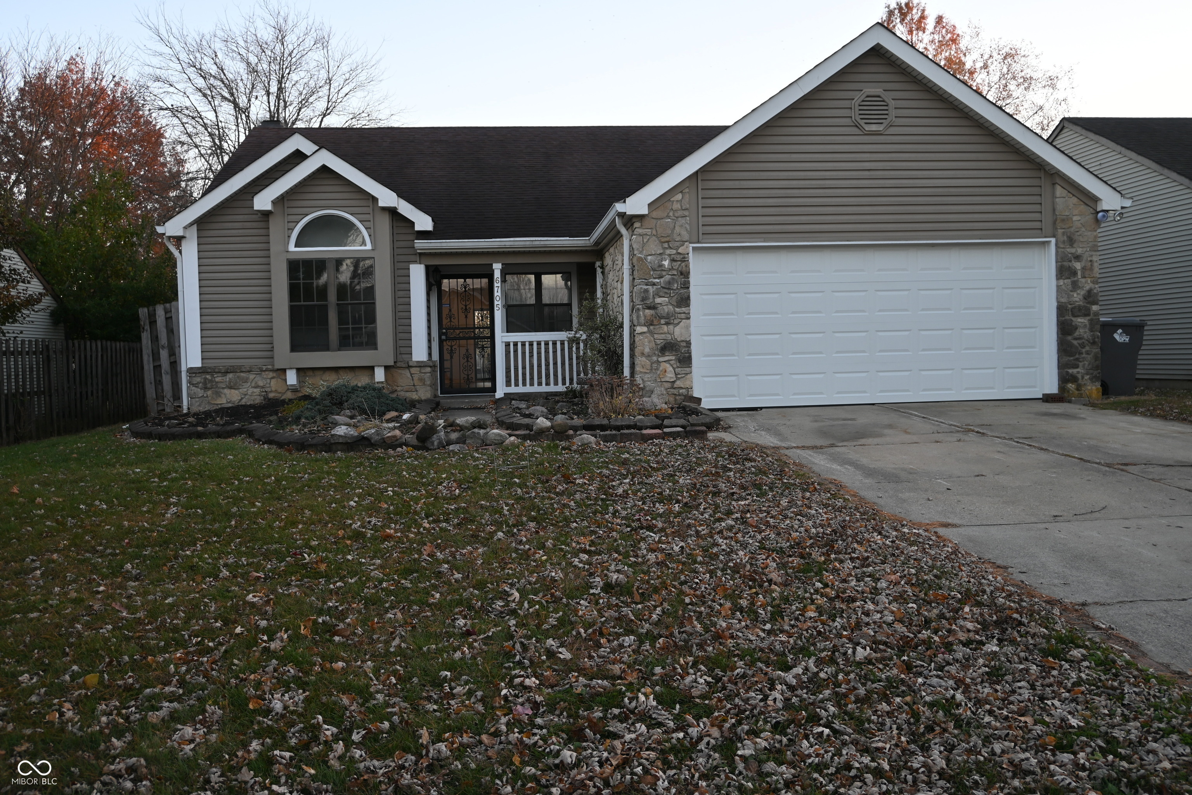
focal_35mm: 32
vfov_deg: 41.7
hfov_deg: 59.5
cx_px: 596
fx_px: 1043
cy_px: 398
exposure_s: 1/50
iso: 100
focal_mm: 21
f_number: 4
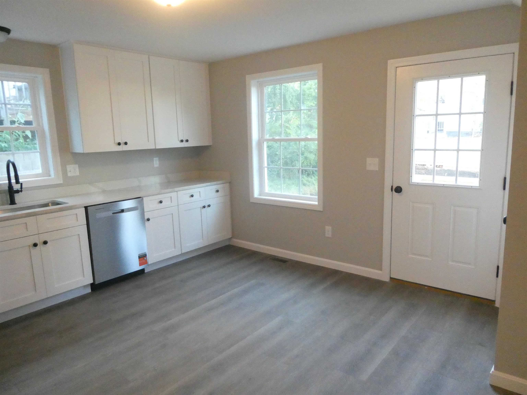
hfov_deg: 71.6
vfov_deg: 56.8
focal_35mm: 24
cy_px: 198
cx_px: 264
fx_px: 365
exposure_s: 1/60
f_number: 3.3
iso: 1600
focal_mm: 4.3
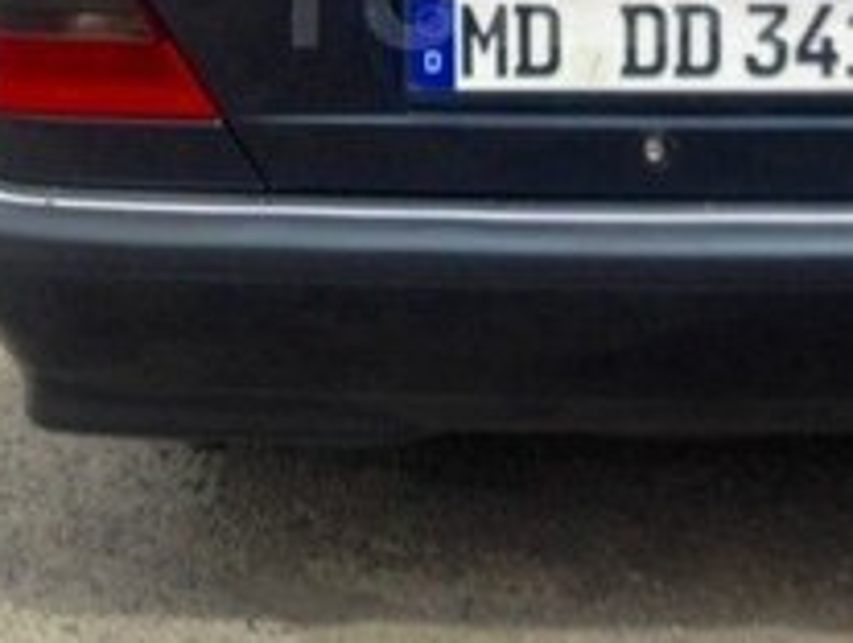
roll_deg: +1.0
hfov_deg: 18.5
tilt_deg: -13.0
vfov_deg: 13.9
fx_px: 2592
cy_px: -14
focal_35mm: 105
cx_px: 680
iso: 50
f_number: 2.4
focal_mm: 4.12
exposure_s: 1/797
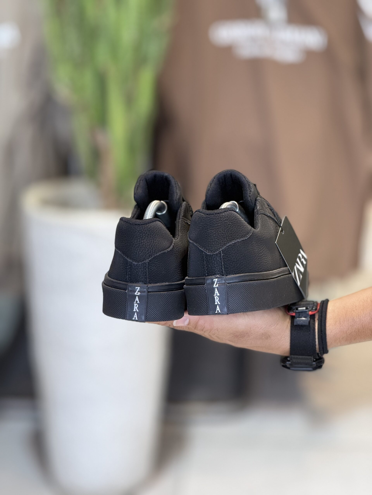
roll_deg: -0.6
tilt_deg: -14.3
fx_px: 1719
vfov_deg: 16.4
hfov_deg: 12.3
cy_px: 248
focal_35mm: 120
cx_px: 186
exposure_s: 1/100
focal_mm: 15.66
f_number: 2.8
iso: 125
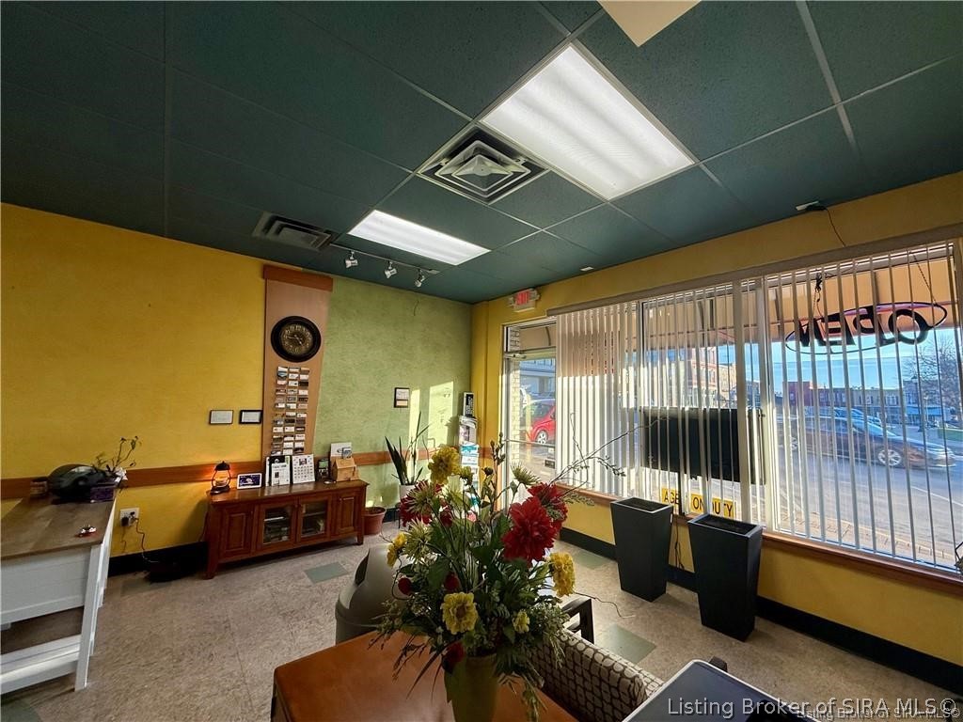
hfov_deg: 102.1
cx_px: 482
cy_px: 361
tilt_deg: +6.7
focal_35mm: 14
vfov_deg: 85.7
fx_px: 389
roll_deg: -1.1
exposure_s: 1/120
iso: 80
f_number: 2.2
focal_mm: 2.22
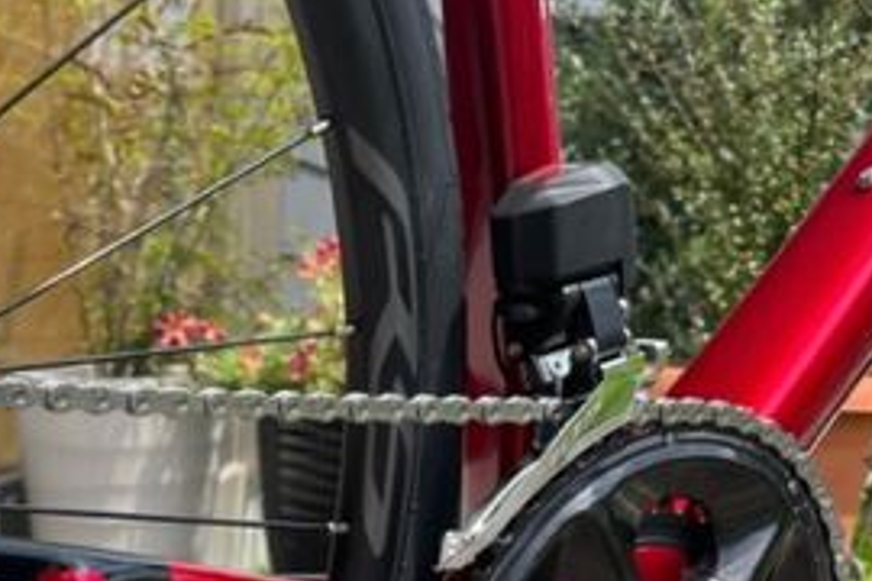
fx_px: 1550
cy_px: 613
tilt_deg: -11.4
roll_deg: -0.8
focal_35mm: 64
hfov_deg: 29.8
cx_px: 58
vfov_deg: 20.4
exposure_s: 1/1171
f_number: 1.6
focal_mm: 4.2
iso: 32
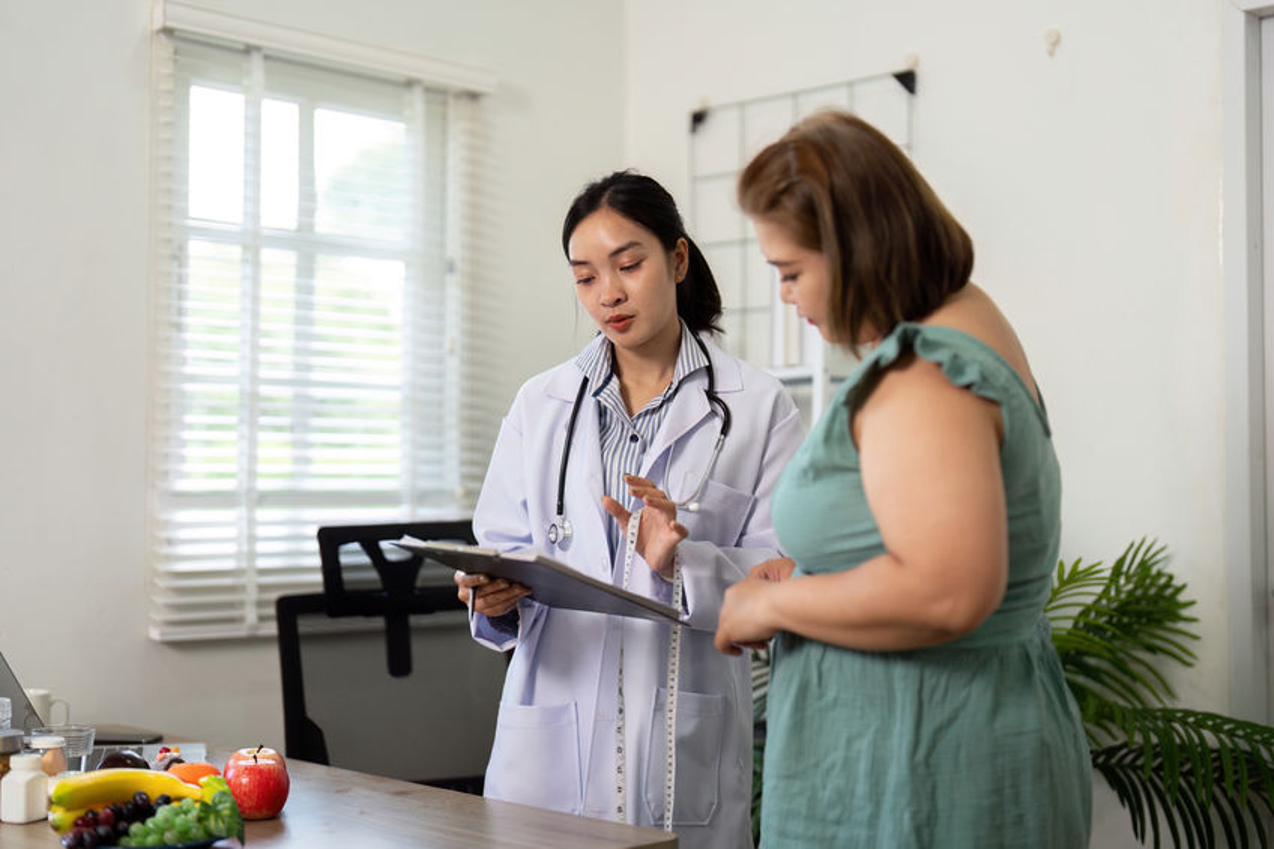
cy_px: 424
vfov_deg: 27.0
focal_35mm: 50
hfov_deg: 39.6
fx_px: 1769
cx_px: 637
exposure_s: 1/1000
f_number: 1.4
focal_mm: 50
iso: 400
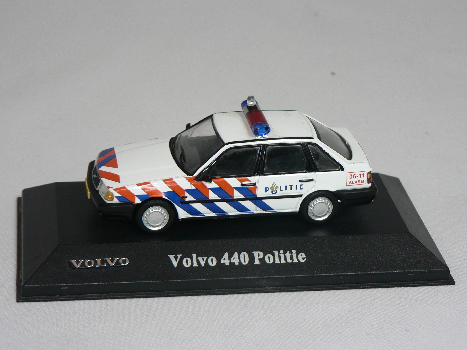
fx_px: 1336
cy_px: 175
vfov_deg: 14.9
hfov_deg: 19.8
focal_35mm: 99
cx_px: 234
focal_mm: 16.5
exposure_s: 1/60
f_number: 3.2
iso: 80
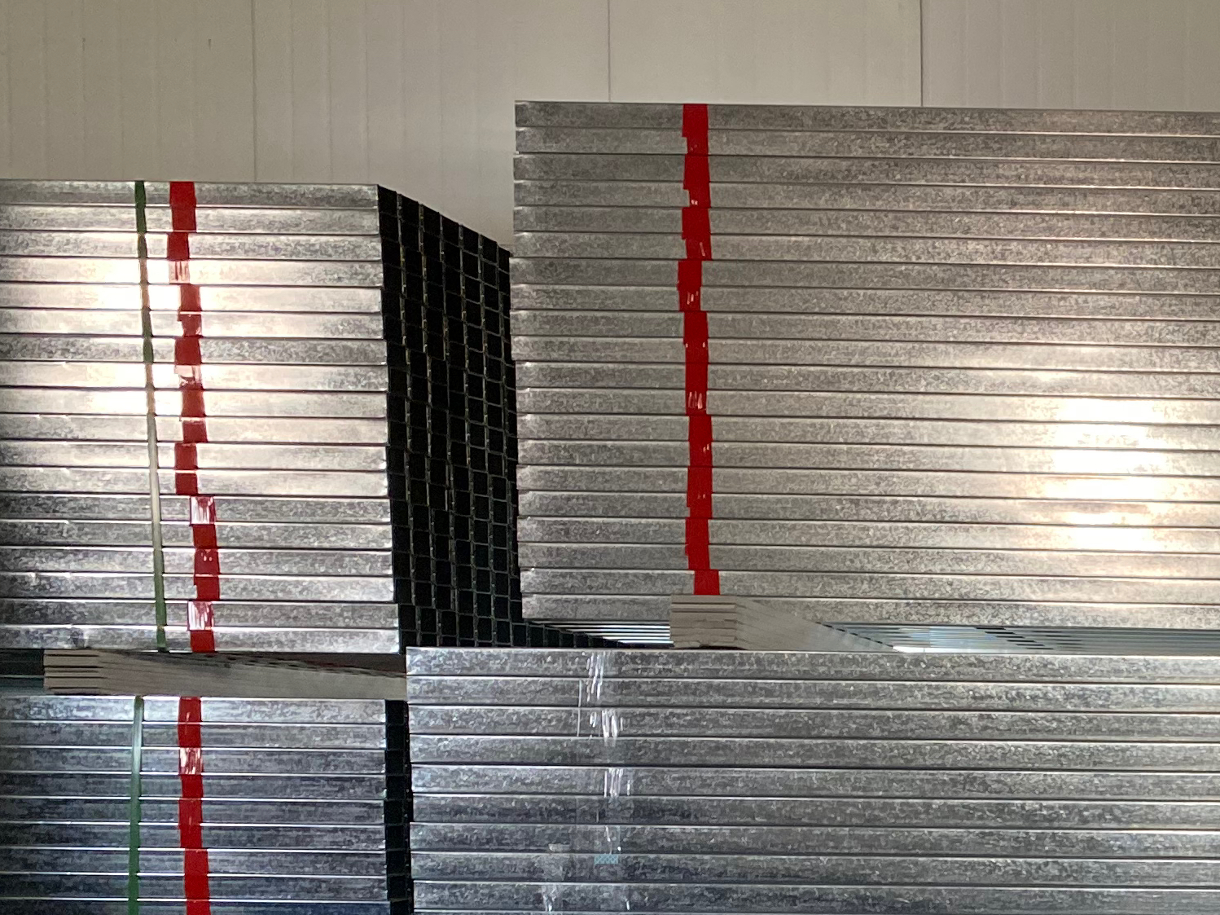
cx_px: 1545
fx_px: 2467
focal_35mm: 70
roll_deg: -0.8
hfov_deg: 24.6
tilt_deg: -2.2
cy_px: 908
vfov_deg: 20.4
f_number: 1.8
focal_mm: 4.25
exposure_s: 1/68
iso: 125
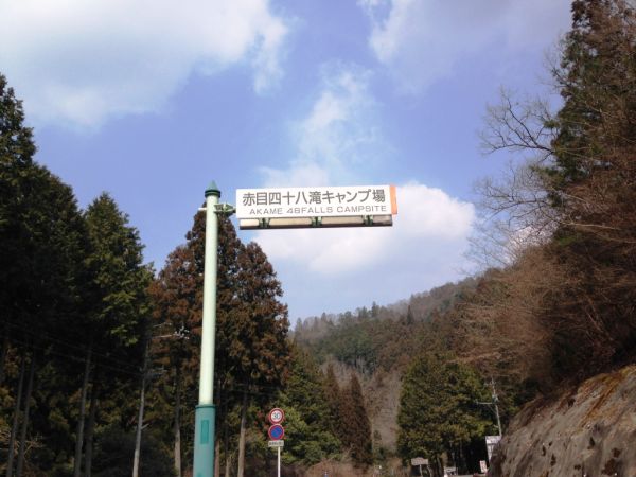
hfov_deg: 55.4
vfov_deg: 42.9
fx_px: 606
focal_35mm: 33
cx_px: 318
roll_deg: +4.9
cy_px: 238
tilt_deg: +19.8
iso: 50
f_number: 2.4
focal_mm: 4.12
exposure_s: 1/1869
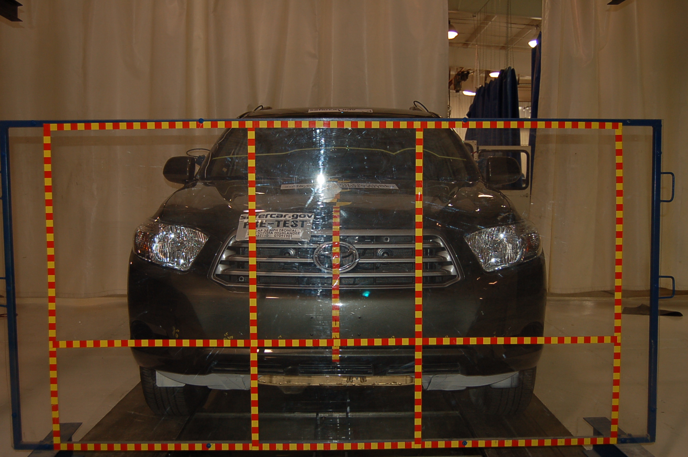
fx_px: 687
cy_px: 228
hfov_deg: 53.2
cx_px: 344
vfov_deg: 36.8
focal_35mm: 36
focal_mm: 24
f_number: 4
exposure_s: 1/60
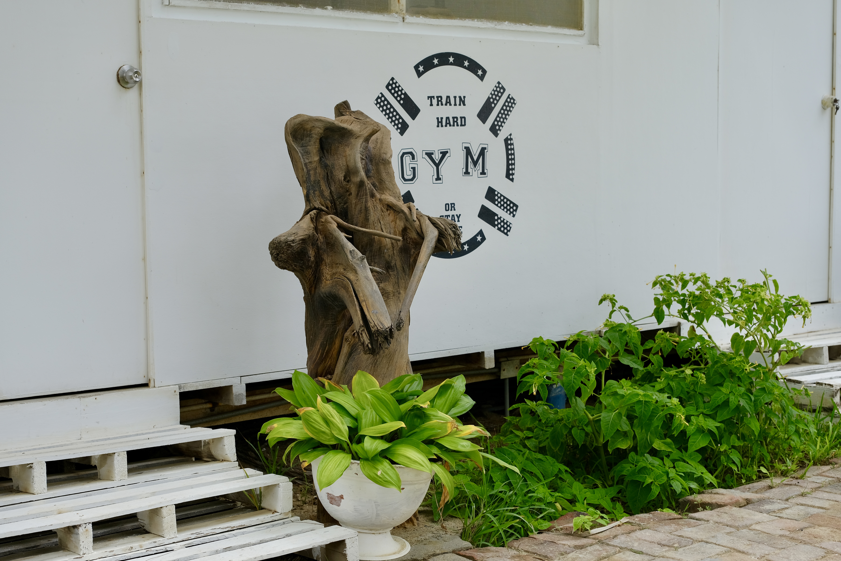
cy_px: 280
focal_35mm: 58
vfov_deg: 23.4
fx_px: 1355
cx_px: 420
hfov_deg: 34.5
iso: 160
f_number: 4
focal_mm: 38.8
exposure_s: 1/280
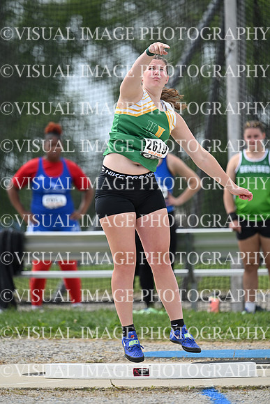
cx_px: 135
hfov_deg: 3.4
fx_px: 4497
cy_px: 202
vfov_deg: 5.2
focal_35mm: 400
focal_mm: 400
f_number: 4.5
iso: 500
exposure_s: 1/2500
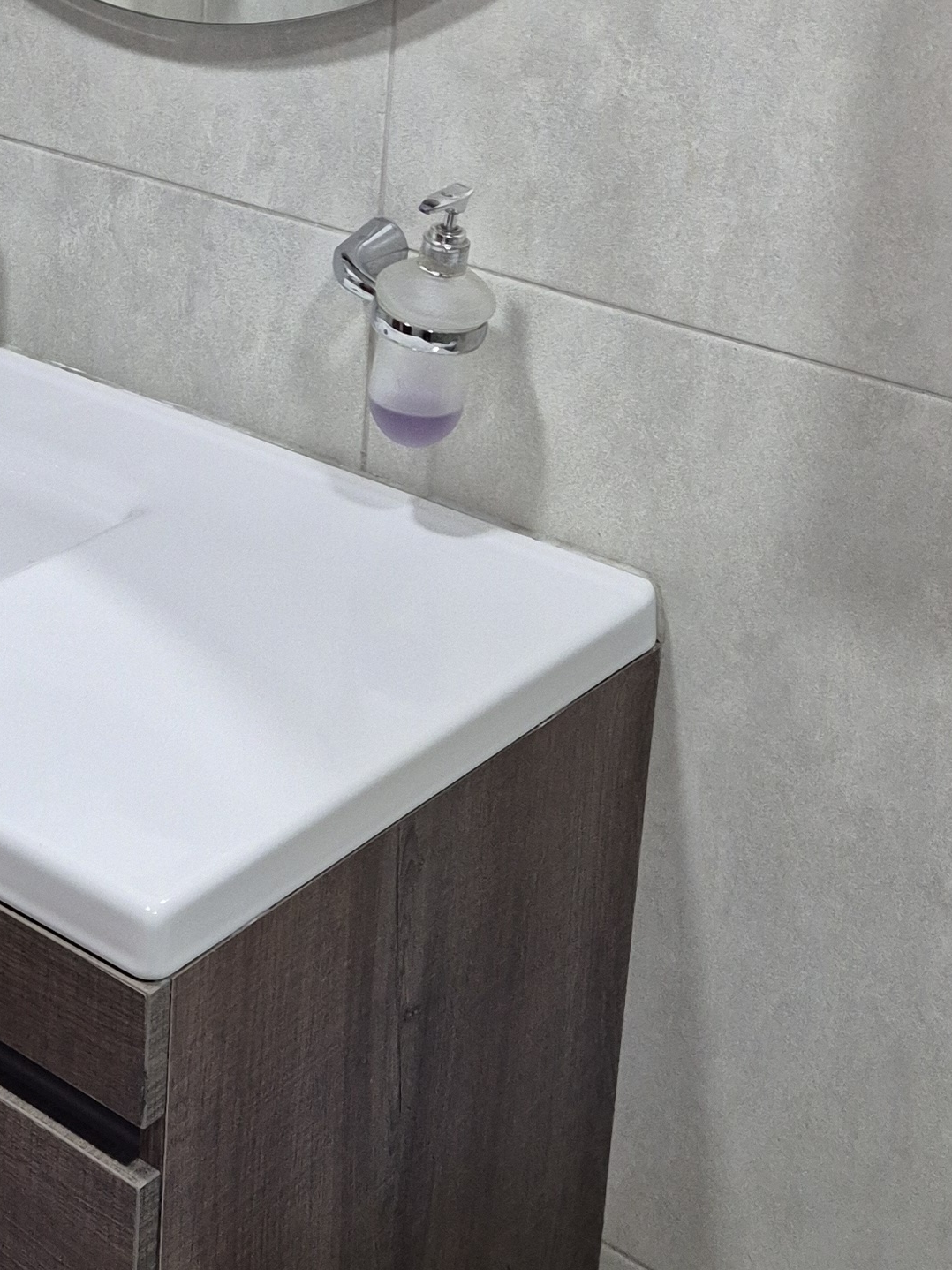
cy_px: 210
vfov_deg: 29.4
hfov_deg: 22.2
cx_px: 49
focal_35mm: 64
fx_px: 2348
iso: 250
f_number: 1.8
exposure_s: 1/120
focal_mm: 5.4
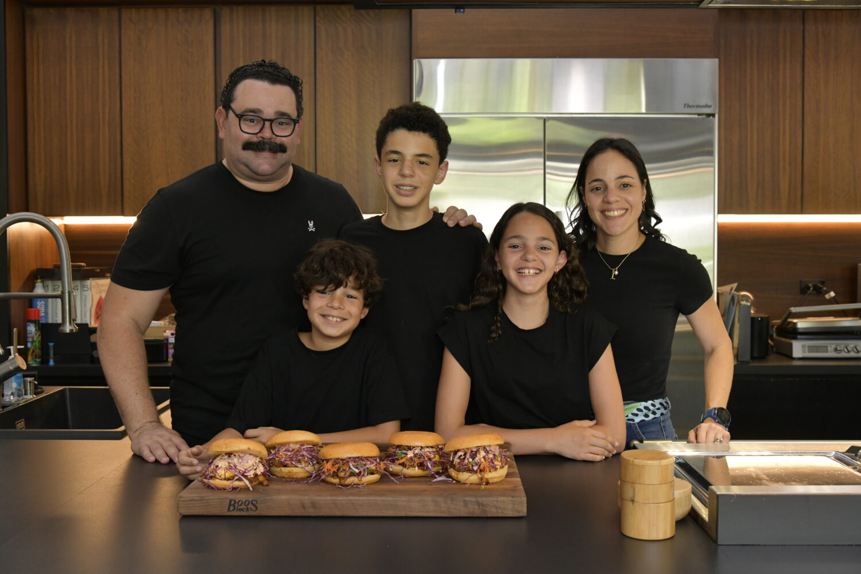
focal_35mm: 40
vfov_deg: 33.4
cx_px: 430
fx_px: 957
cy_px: 287
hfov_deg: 48.5
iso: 2000
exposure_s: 1/125
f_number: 5.6
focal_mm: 40
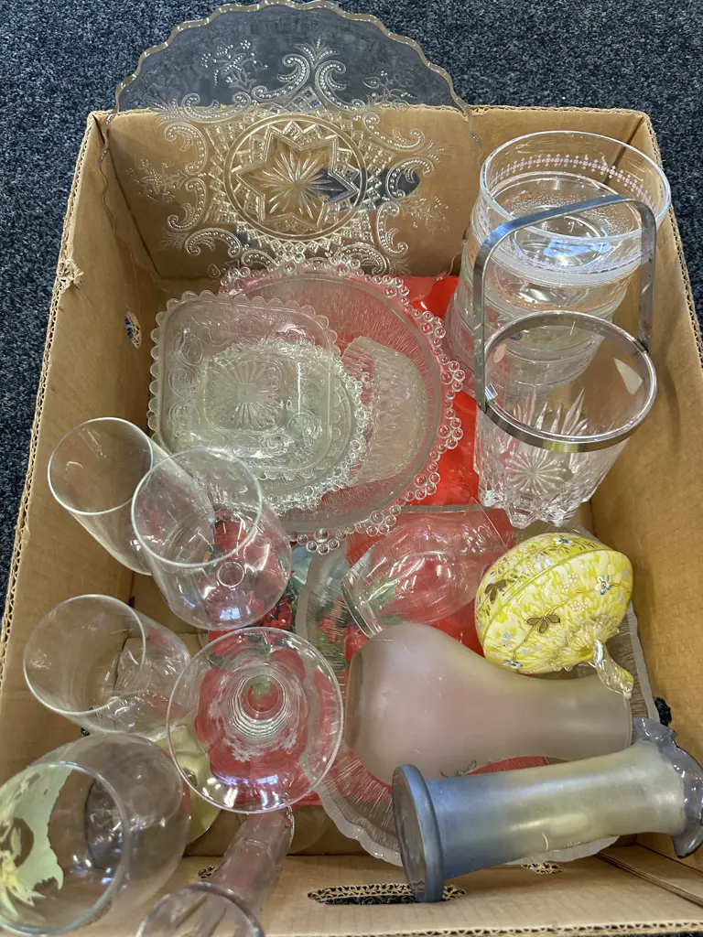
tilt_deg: -70.9
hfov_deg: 56.8
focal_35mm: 24
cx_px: 352
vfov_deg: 71.6
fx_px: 650
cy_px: 468
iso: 200
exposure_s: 1/50
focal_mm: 6.86
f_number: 1.78
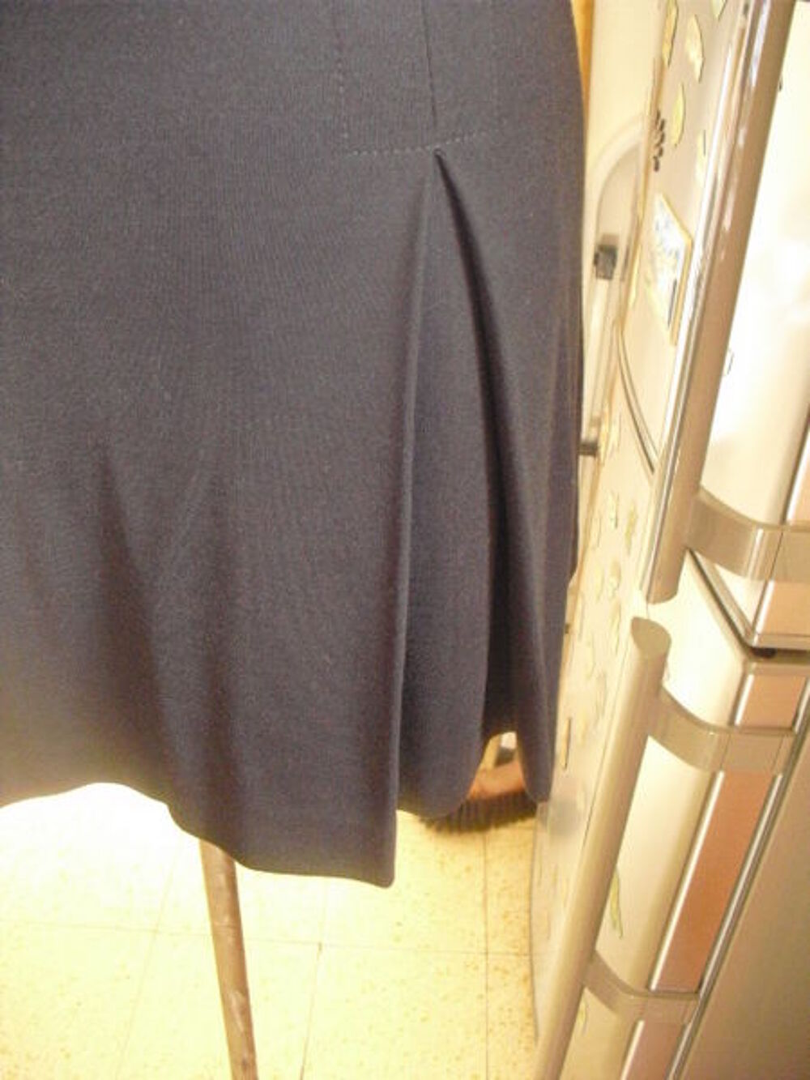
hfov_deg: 39.7
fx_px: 1123
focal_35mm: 36
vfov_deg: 51.4
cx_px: 405
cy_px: 540
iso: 800
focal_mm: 6.3
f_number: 3.1
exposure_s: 1/8
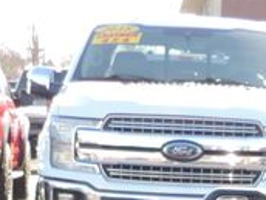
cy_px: 611
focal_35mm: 179
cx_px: 181
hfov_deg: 11.0
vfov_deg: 7.3
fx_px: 1375
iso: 80
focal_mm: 4.3
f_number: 3
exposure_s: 1/200
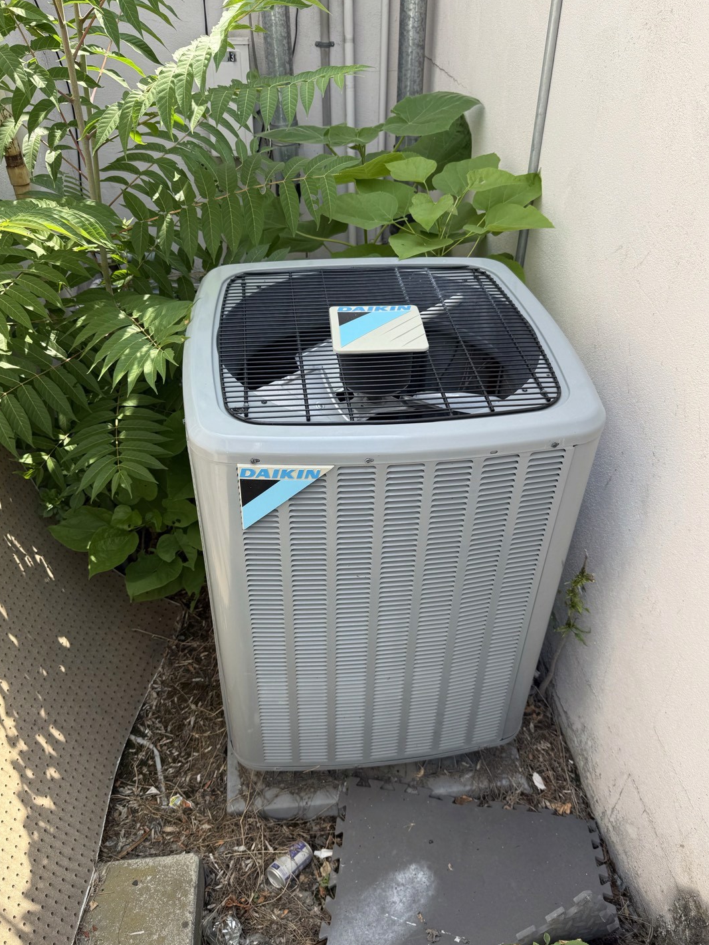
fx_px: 737
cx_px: 358
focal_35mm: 27
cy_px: 482
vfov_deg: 65.3
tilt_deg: -36.7
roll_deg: +0.3
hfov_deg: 51.4
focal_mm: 6.76
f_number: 1.78
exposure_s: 1/858
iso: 80
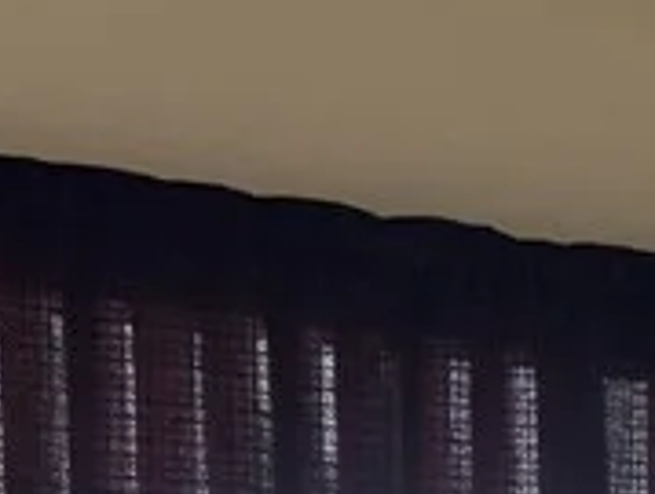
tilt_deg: -6.3
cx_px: 984
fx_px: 2598
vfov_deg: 9.8
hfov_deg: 13.5
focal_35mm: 137
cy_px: 1127
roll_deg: -0.7
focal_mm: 6.76
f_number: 1.78
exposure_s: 1/120
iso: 250
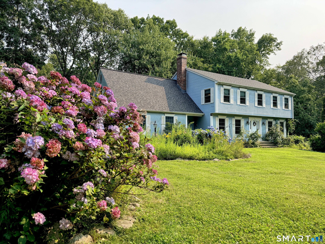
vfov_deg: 56.8
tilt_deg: +2.7
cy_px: 122
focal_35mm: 24
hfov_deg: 71.6
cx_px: 162
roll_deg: +0.0
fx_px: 225
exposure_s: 1/2611
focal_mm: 6.76
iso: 100
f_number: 1.78
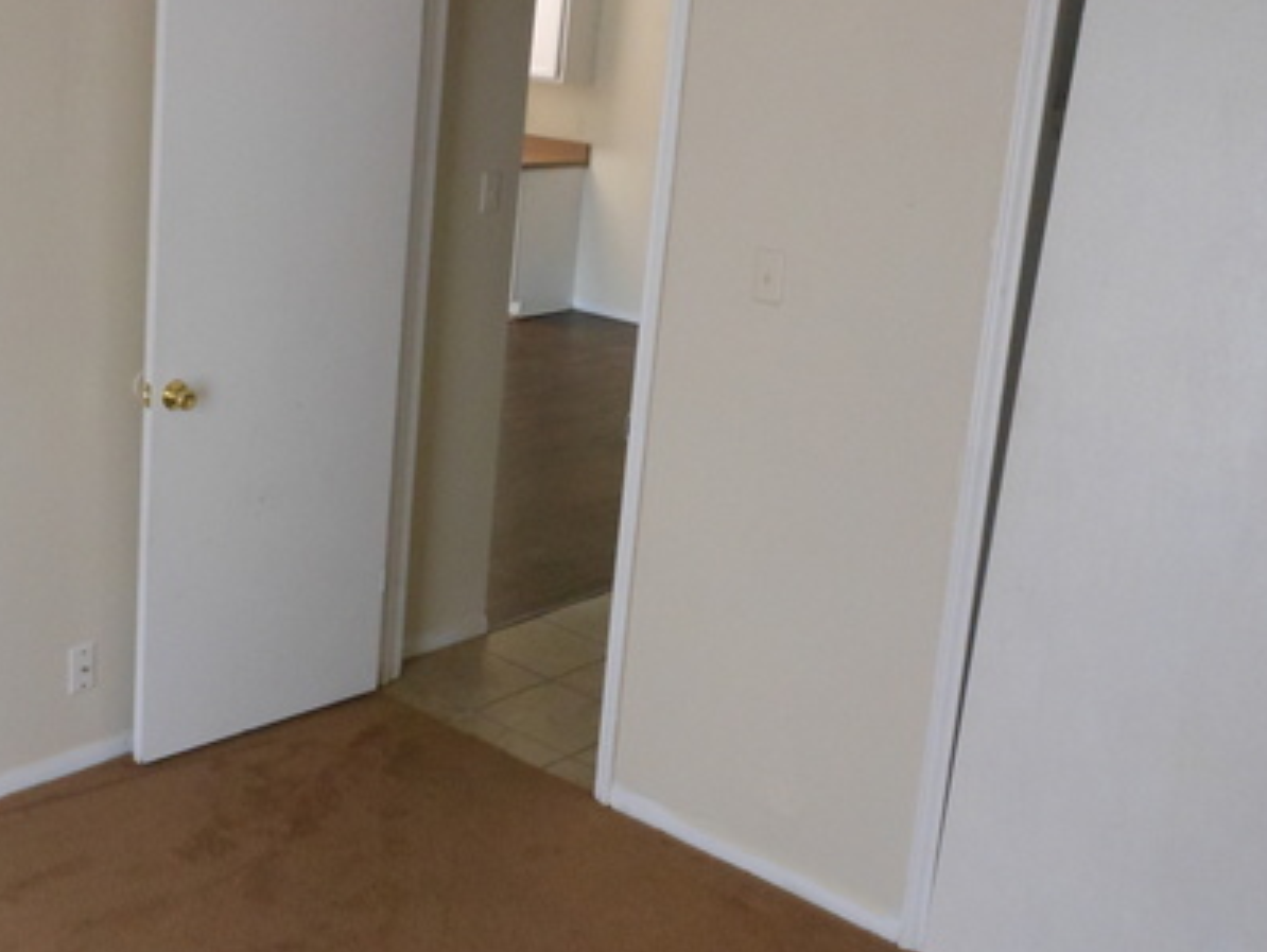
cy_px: 369
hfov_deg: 41.3
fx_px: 1648
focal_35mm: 45
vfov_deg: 32.1
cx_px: 385
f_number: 3.7
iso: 320
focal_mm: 5
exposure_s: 1/30
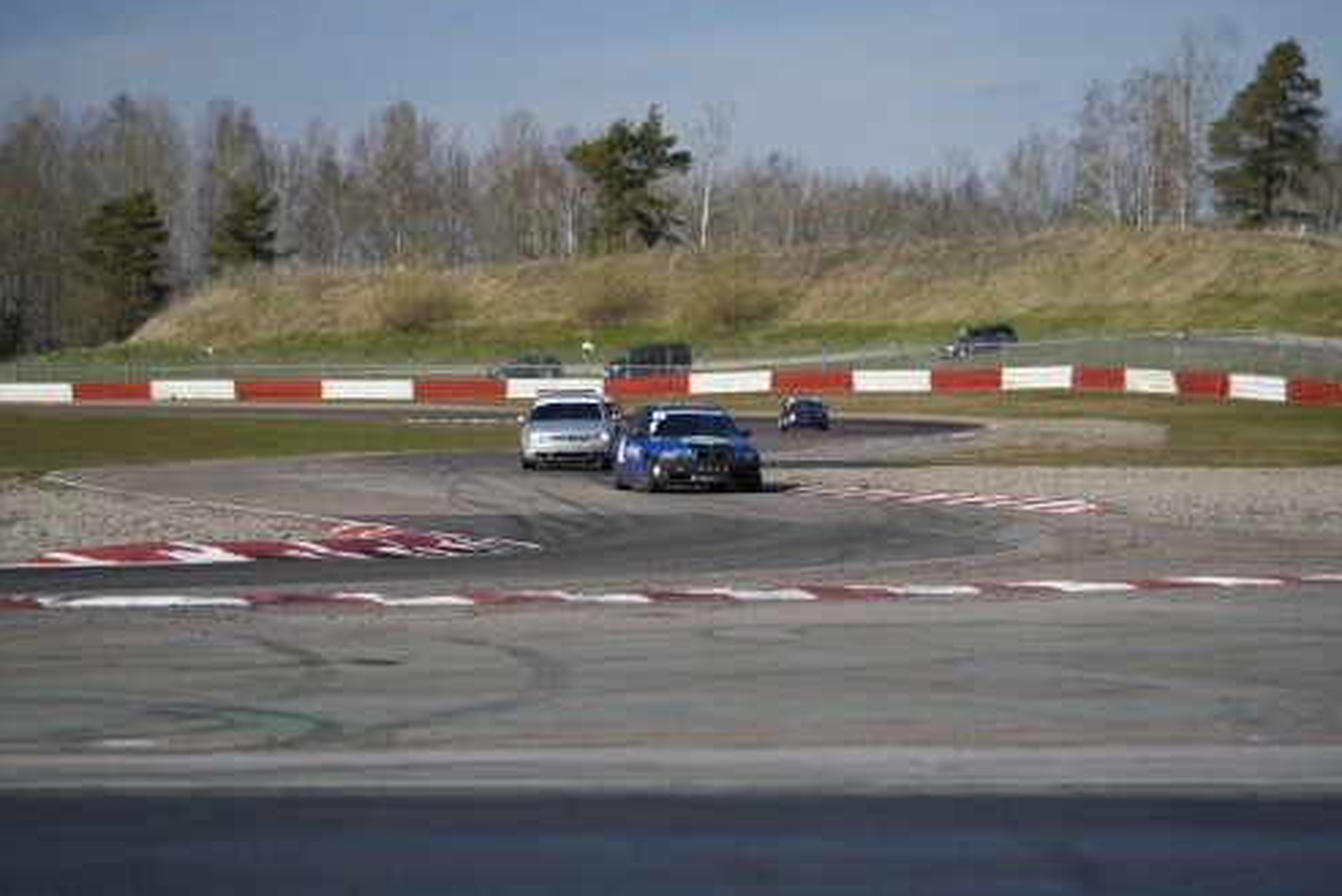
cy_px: 445
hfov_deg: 13.8
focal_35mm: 149
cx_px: 675
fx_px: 5556
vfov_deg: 9.2
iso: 125
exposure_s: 1/1000
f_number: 3.5
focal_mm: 147
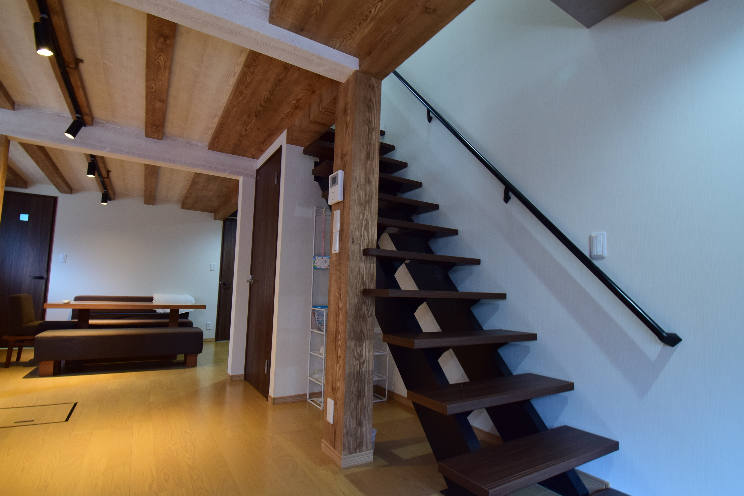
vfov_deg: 70.5
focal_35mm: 17
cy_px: 257
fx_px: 351
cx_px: 368
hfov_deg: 93.3
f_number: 6.7
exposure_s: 1/15
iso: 400
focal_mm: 10
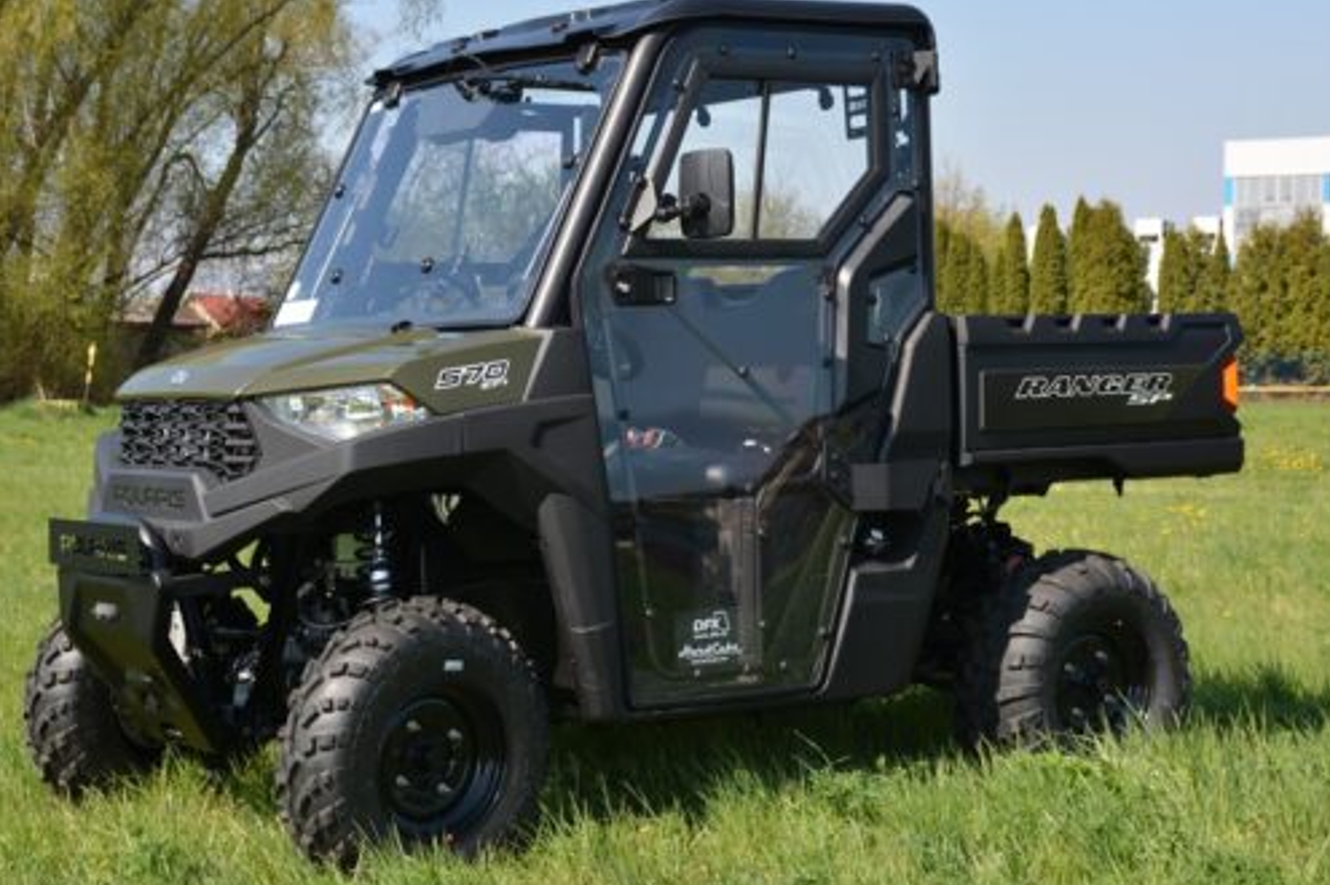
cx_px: 668
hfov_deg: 29.3
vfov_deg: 19.7
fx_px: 2547
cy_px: 448
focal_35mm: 69
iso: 100
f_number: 8
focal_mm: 38
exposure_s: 1/200
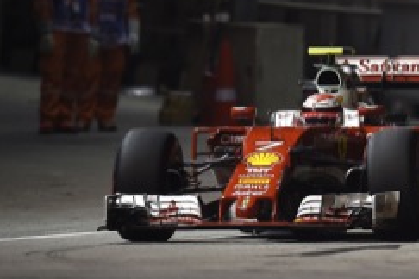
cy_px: 57
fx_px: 11475
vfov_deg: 1.4
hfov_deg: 2.1
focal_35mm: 986
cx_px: 343
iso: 2500
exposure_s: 1/1000
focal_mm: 500
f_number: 4
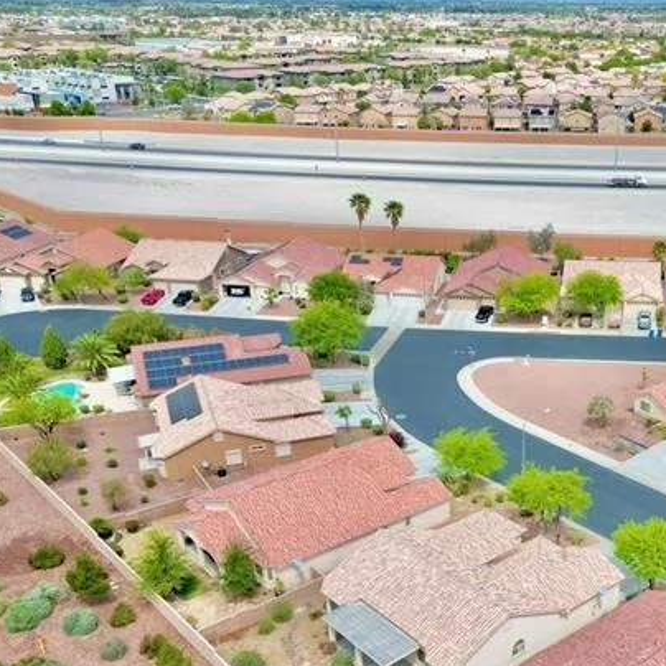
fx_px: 914
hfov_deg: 38.7
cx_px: 521
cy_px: 453
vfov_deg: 39.5
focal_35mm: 42
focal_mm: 6.72
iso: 120
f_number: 1.7
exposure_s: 1/4000
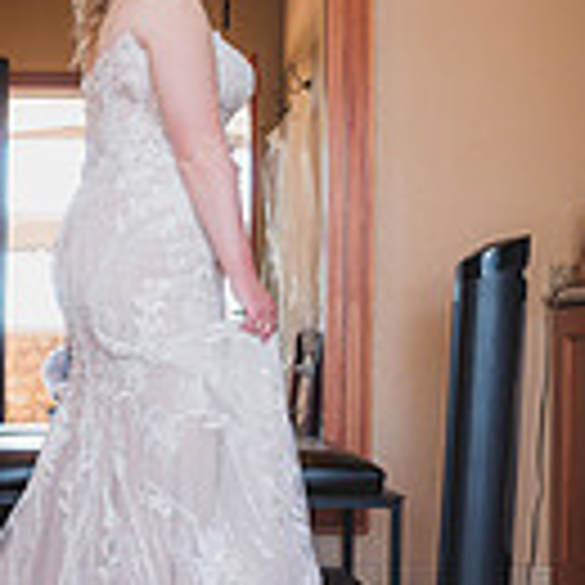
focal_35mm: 53
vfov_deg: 32.1
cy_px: 342
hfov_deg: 30.7
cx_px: 54
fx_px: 1013
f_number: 2.8
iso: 1250
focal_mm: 18
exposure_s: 1/320
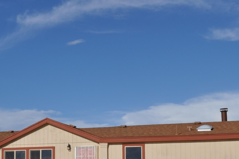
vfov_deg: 19.3
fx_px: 457
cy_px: 144
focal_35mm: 69
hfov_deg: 29.2
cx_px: 98
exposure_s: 1/250
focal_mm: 24
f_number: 16
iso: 200
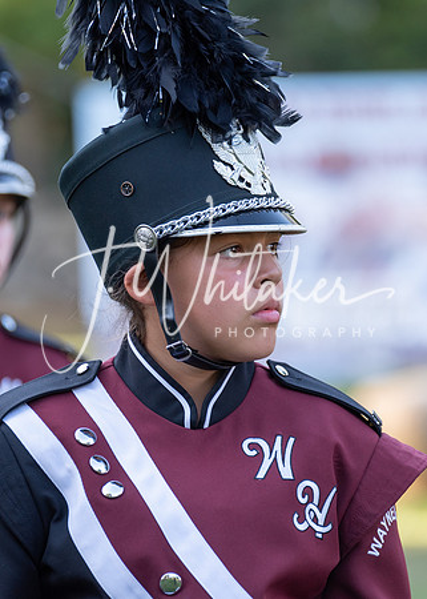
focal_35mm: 513
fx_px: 8721
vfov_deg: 3.9
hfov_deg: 2.8
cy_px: 300
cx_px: 165
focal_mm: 350
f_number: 5.6
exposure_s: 1/250
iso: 800
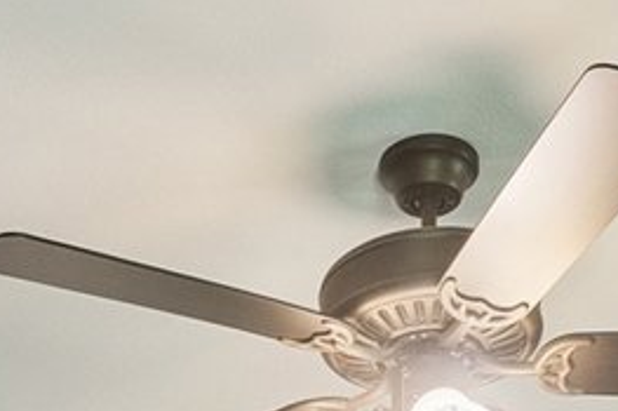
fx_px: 2007
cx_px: 235
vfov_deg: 9.0
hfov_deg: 17.5
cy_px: 1319
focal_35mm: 117
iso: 200
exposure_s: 1/25
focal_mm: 10
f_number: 6.3
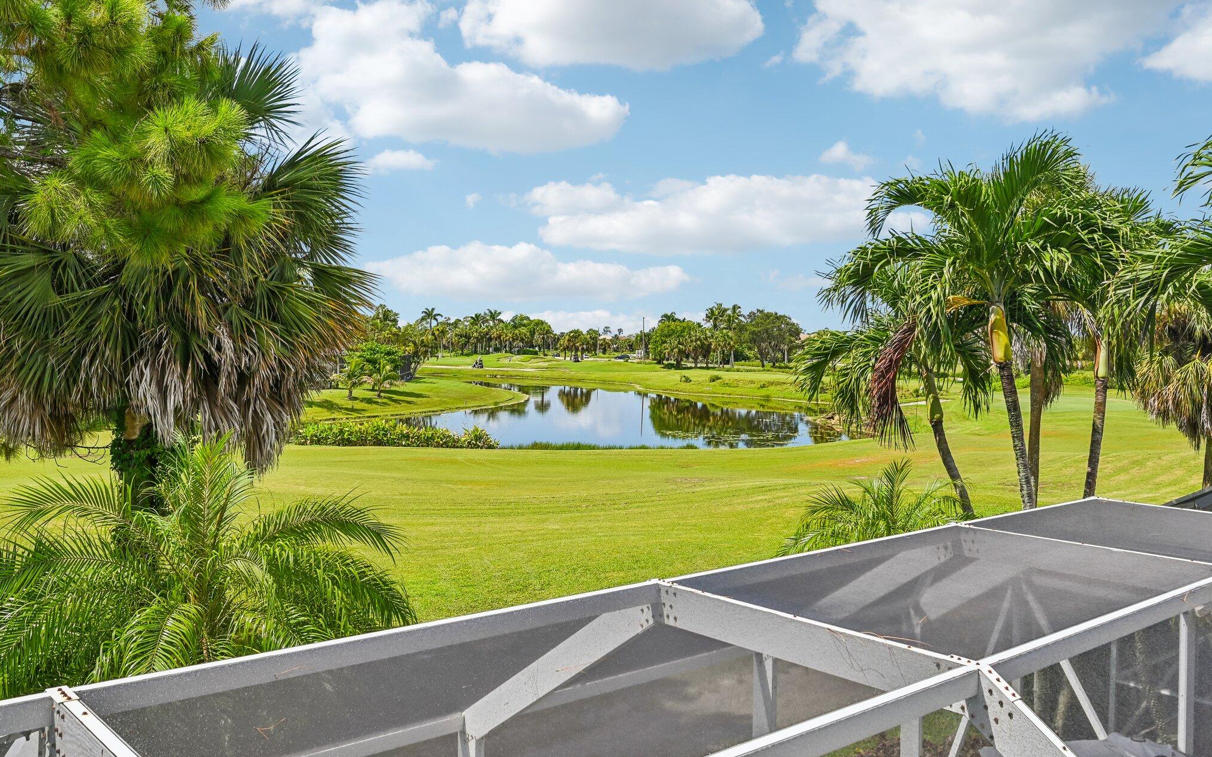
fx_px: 1024
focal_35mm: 31
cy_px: 372
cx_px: 613
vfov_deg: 40.6
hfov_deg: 61.2
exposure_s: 1/400
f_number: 8
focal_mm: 30
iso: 100
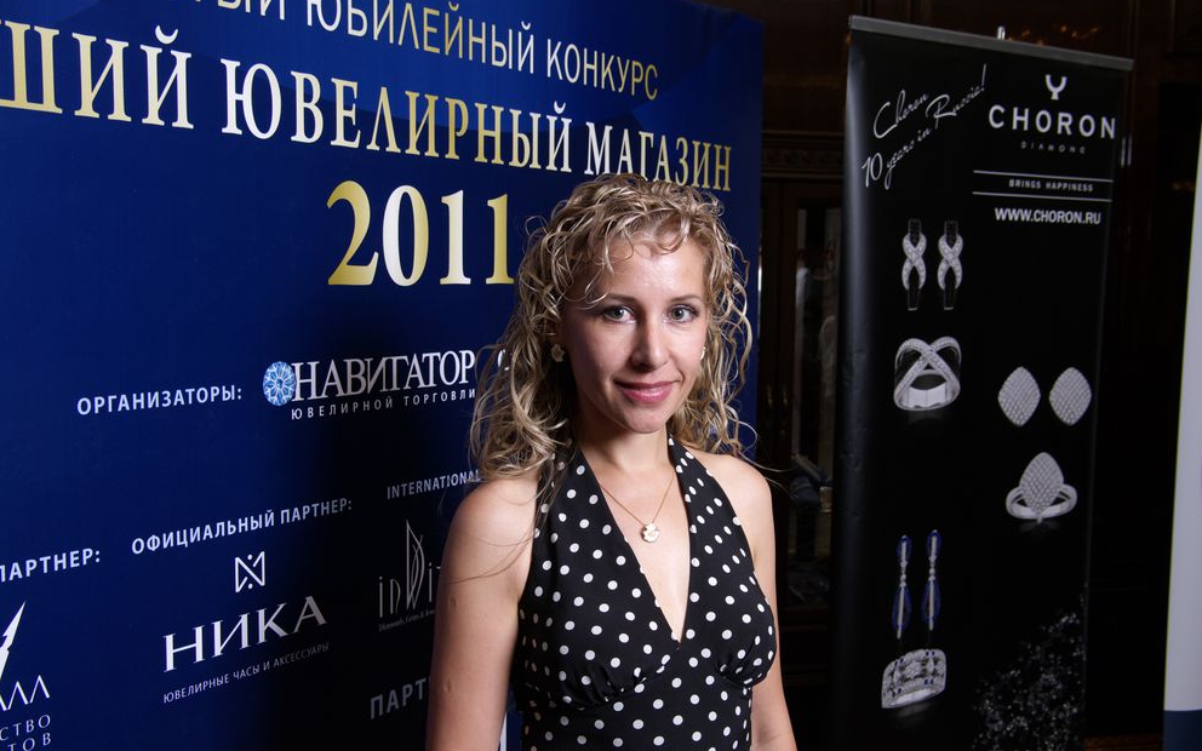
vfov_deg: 32.0
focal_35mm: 40
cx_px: 600
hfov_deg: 49.3
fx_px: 1310
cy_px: 396
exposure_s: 1/60
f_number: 8
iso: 200
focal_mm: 26
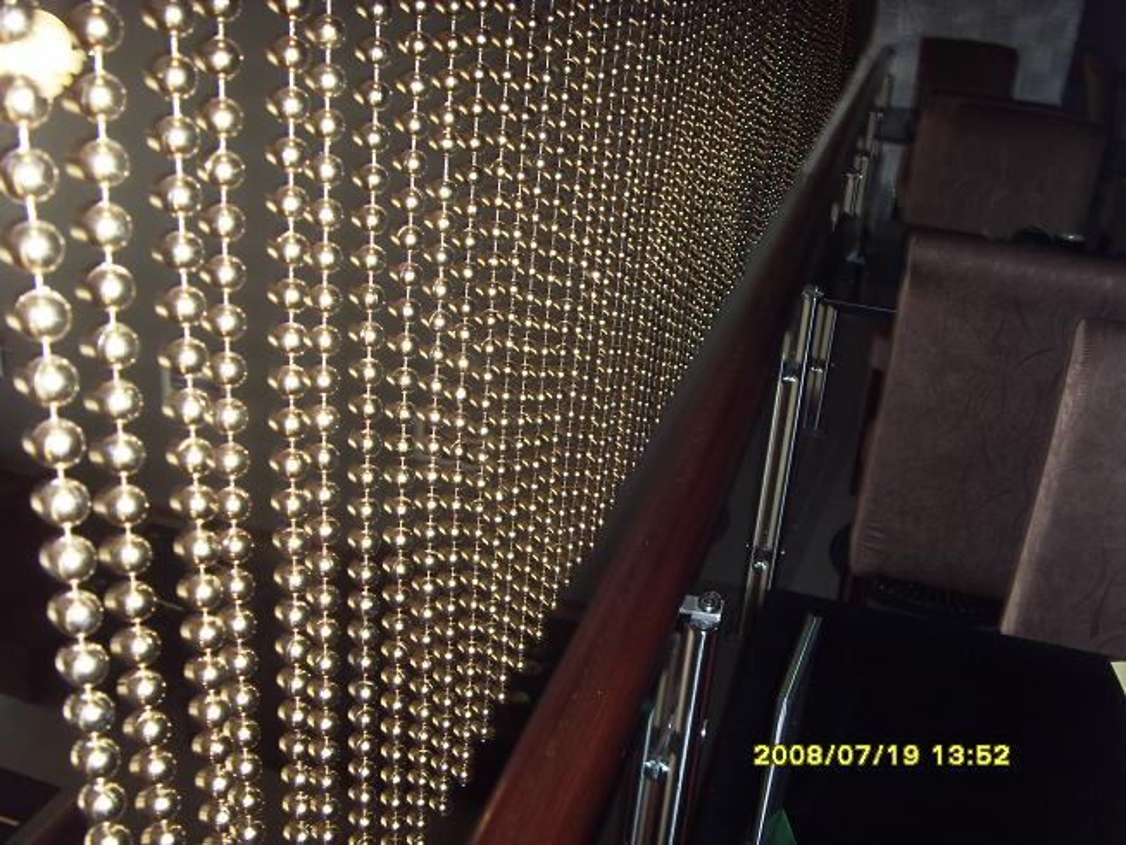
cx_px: 563
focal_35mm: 39
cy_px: 422
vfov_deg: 36.8
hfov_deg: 47.9
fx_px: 1269
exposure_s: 1/45
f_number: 3.5
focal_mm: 6.6
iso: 100
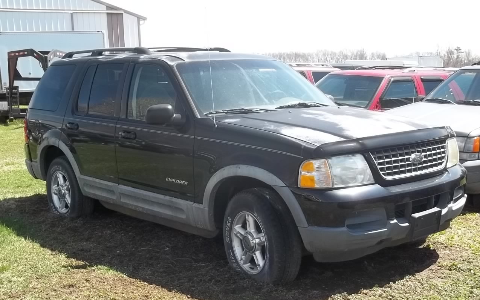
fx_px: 641
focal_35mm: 49
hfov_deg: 41.1
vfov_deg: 26.3
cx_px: 240
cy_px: 175
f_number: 3.7
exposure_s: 1/250
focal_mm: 8.3
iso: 64
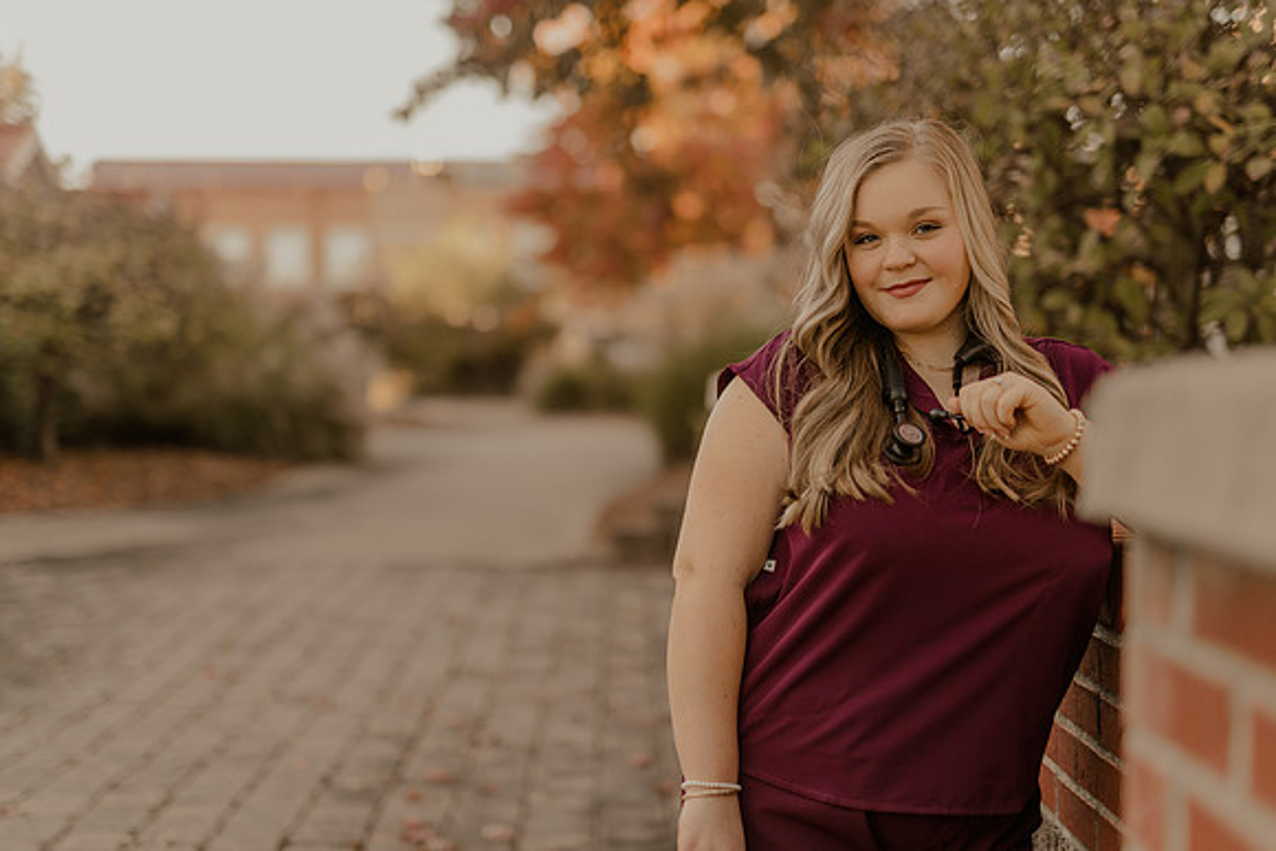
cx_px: 626
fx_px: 1847
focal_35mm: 52
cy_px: 419
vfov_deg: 26.0
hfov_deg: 38.1
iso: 640
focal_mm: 50
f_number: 1.8
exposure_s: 1/2000
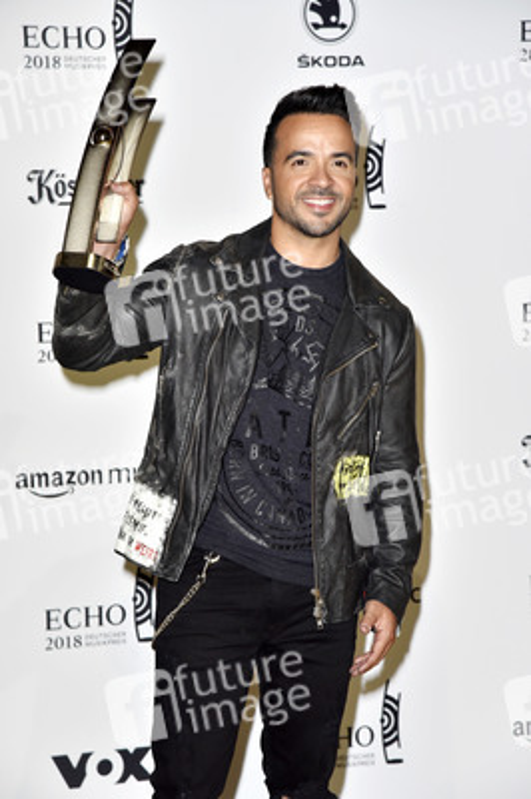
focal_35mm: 120
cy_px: 400
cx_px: 266
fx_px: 2659
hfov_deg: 11.4
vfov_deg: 17.1
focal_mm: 120
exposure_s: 1/160
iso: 1250
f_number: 6.3
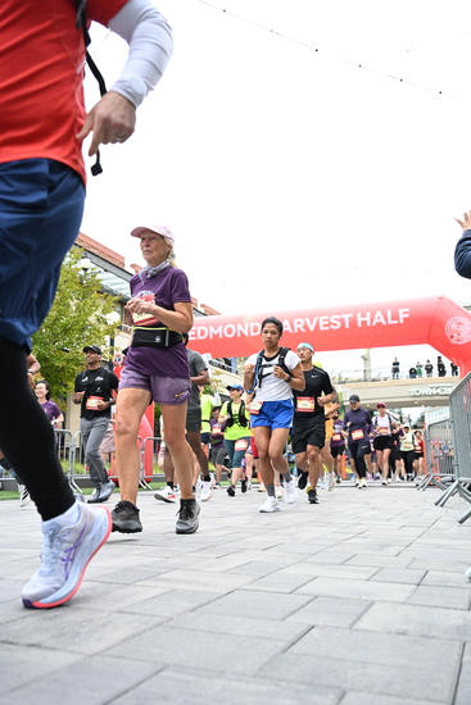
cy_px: 352
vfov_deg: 60.3
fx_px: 608
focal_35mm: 31
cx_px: 236
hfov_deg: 42.3
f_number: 4
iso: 2000
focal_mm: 31
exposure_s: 1/640
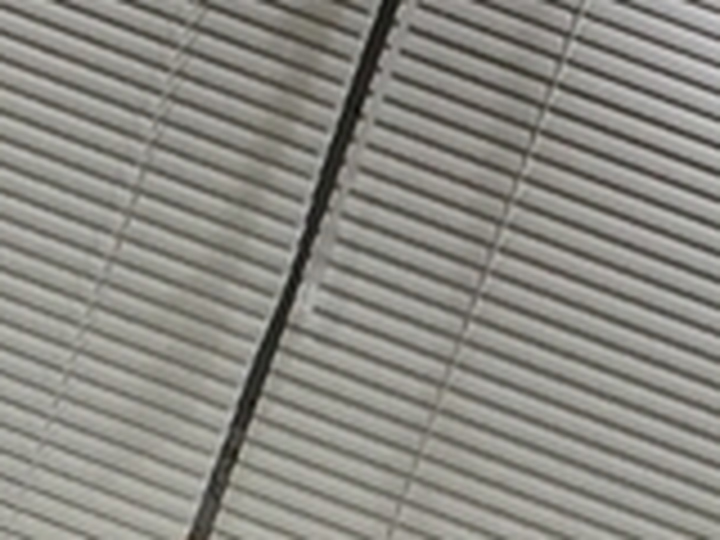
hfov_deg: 9.0
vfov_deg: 6.7
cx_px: 824
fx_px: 4534
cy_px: 828
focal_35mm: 218
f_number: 2.2
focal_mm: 4.15
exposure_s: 1/30
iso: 25
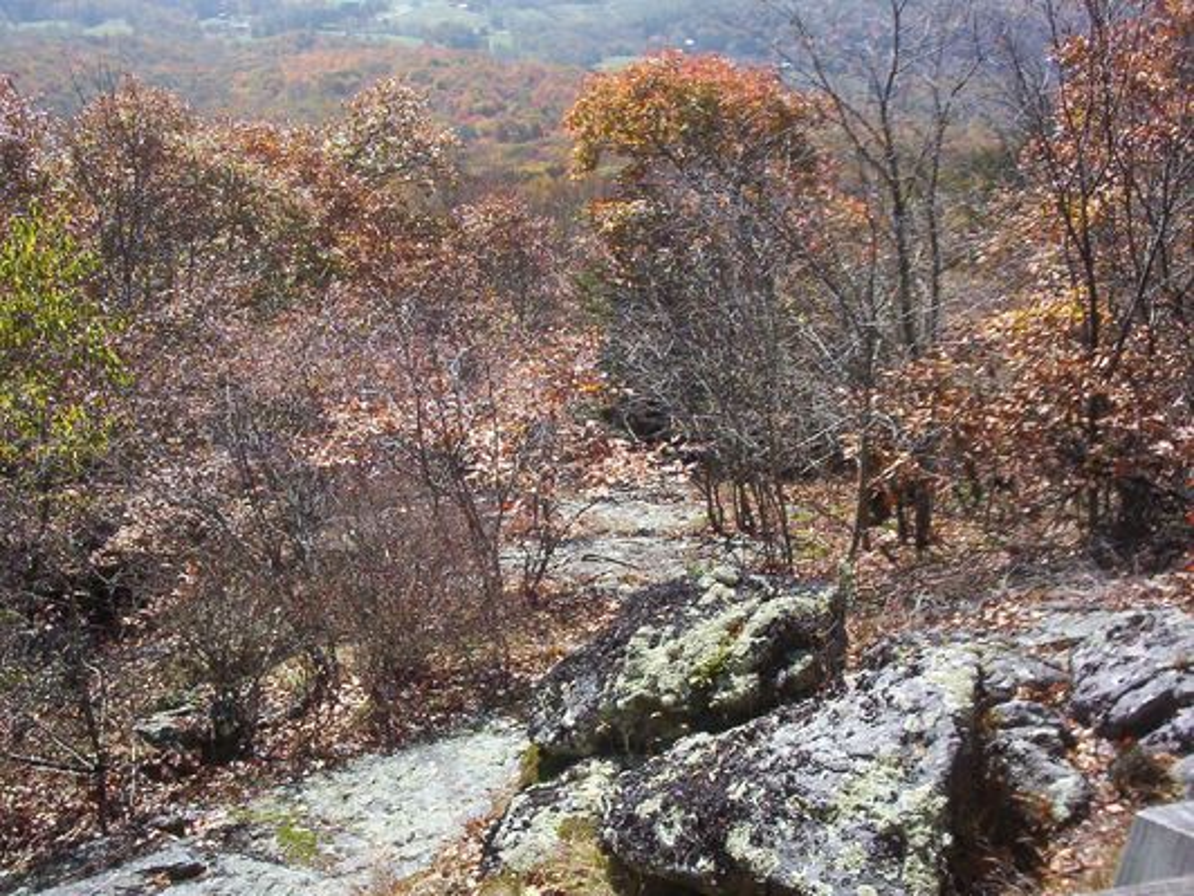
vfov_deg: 36.8
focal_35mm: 39
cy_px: 448
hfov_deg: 47.9
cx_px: 597
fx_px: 1345
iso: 100
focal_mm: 6
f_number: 4.5
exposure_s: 1/367
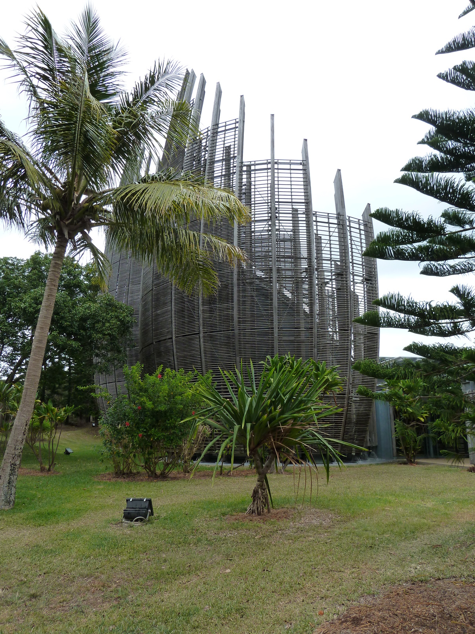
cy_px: 317
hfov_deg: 54.9
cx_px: 238
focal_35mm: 25
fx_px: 457
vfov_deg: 69.4
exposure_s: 1/125
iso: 125
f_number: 3.5
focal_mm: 4.1
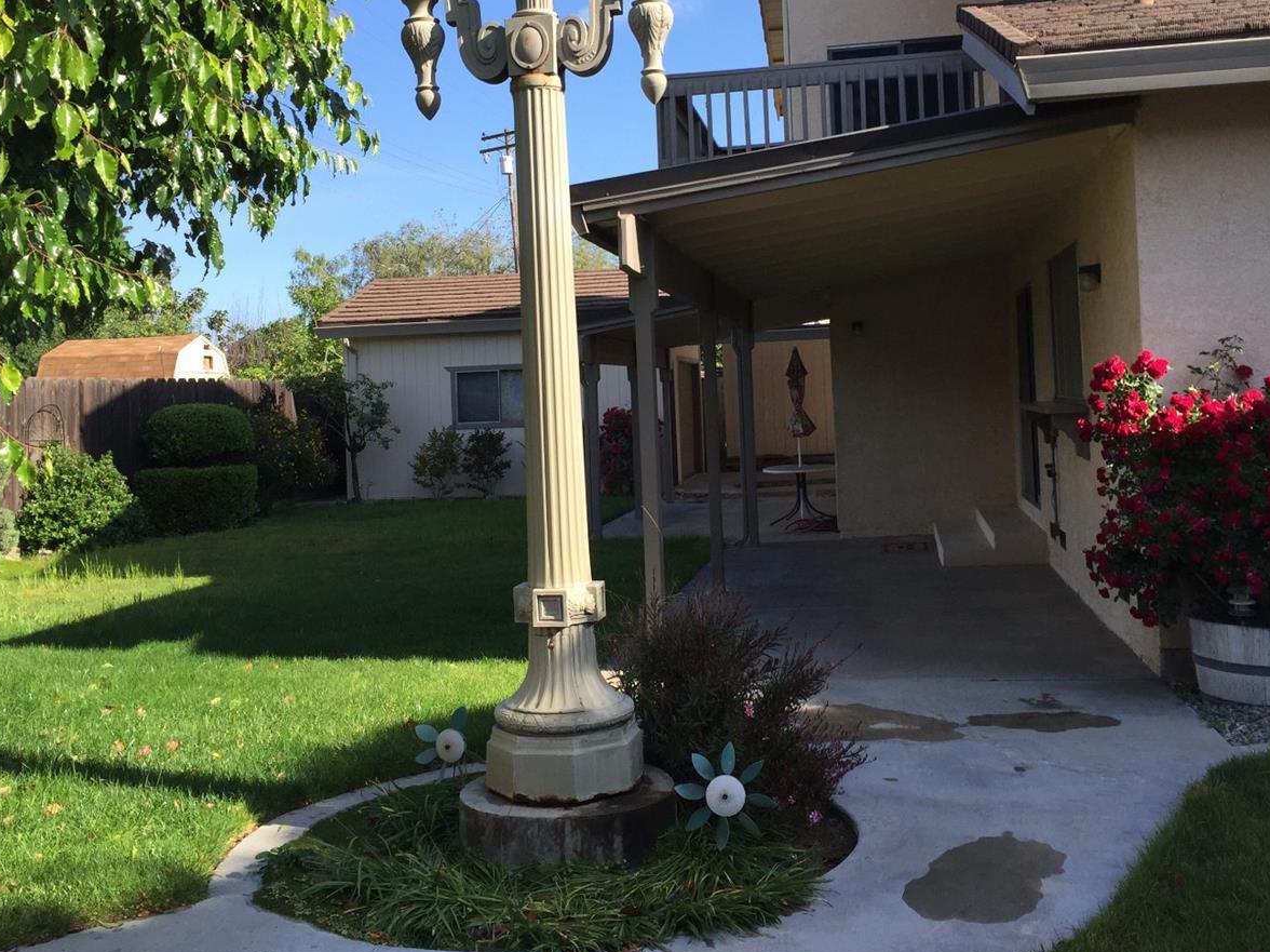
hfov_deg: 50.1
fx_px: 1357
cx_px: 656
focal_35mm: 37
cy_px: 364
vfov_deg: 38.4
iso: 32
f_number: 2.2
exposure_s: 1/824
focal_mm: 4.15
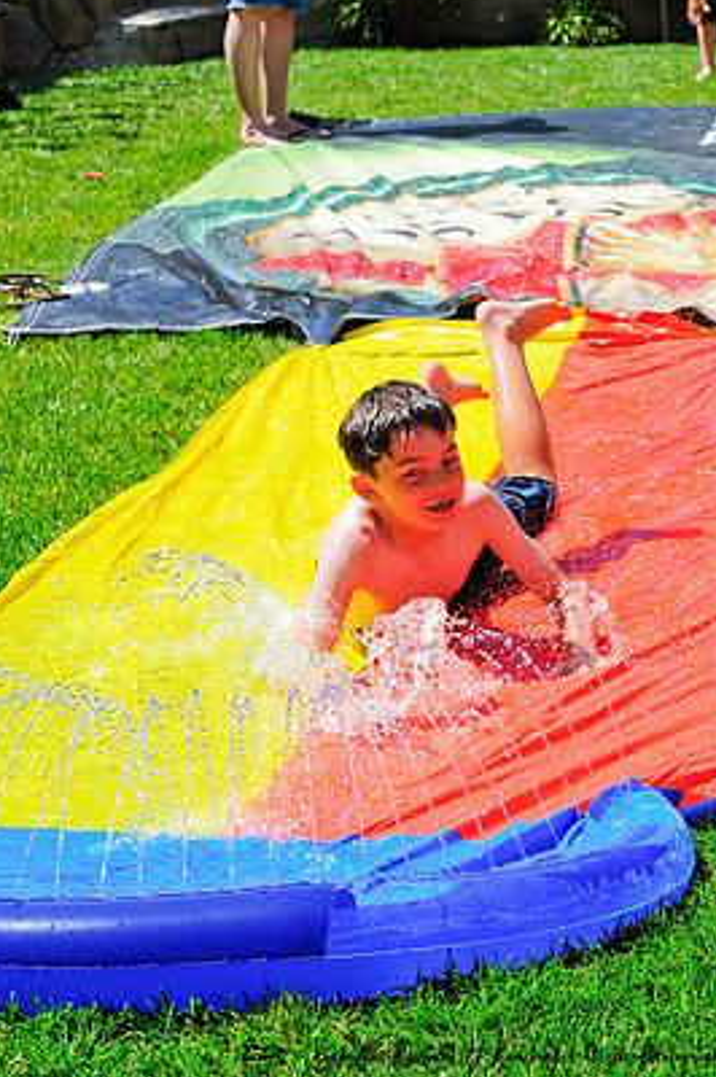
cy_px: 520
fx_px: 3526
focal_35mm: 118
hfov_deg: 11.6
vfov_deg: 17.4
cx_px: 389
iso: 400
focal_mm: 70
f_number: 10
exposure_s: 1/640
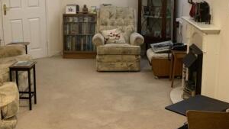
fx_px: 334
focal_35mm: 55
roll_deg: +1.1
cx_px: 94
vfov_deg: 21.8
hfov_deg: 37.7
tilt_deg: -13.2
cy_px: 51
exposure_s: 1/50
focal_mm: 4.25
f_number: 1.8
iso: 160
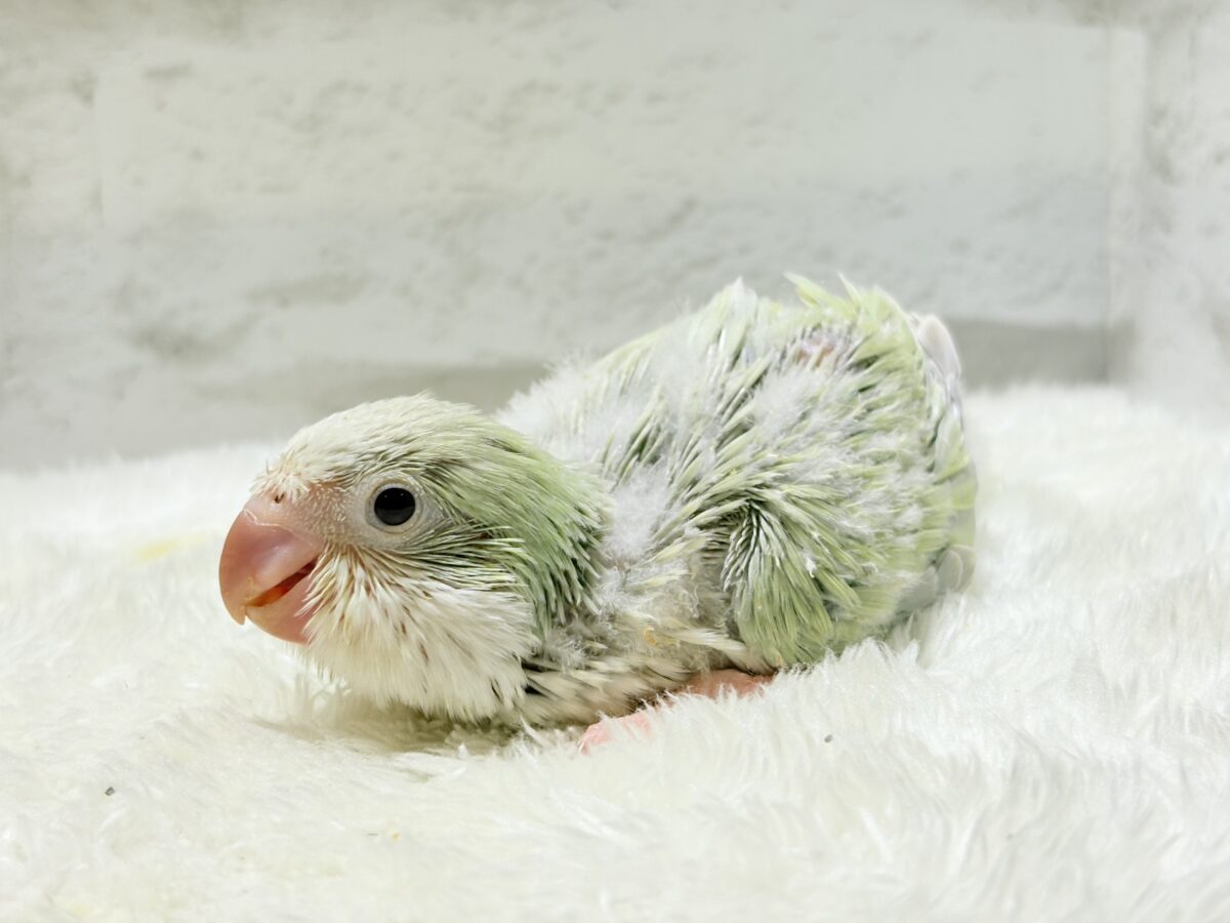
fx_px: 1848
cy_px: 462
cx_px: 615
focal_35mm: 52
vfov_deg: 28.0
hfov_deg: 36.8
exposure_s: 1/50
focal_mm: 5.96
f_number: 1.6
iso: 50
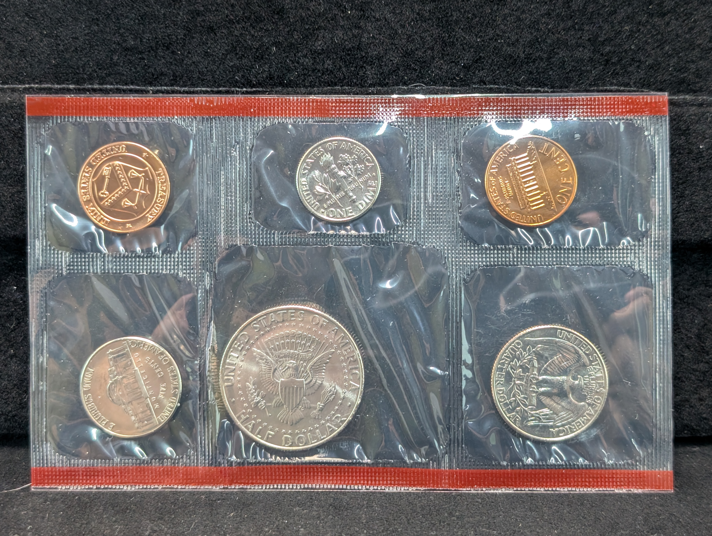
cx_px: 356
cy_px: 268
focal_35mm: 49
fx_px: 1009
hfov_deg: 38.9
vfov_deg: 29.7
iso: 347
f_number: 1.68
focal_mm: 6.9
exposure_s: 1/60
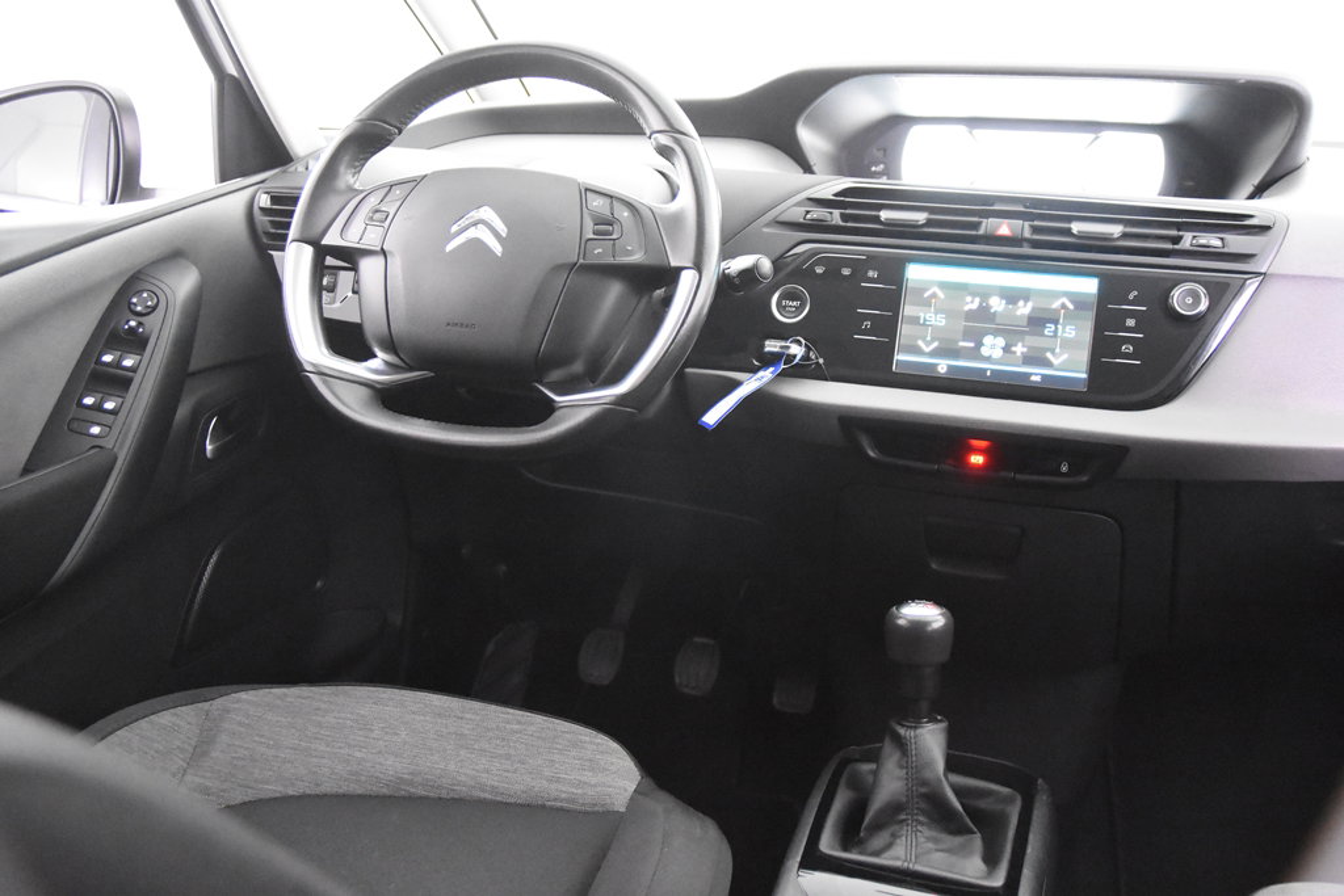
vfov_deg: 36.9
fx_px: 1344
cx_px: 672
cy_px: 448
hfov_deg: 53.1
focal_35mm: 36
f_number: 3
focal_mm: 24
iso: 10000
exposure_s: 1/40
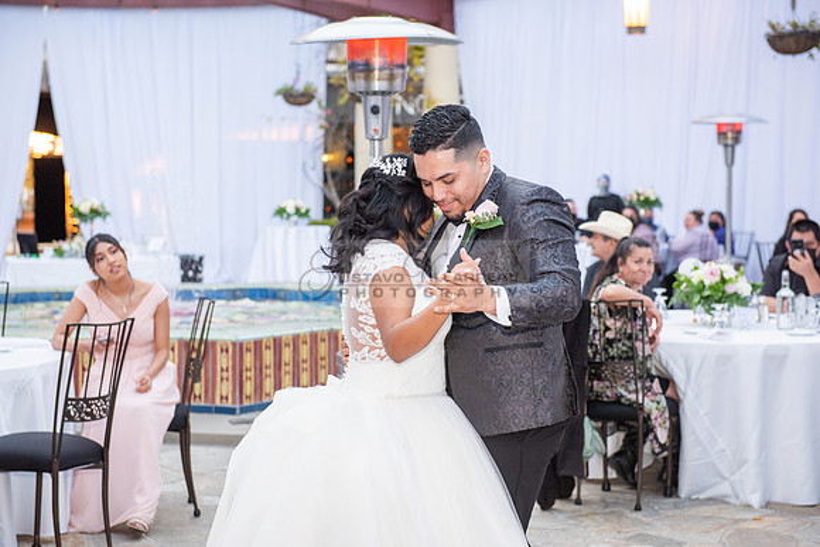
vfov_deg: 19.5
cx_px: 410
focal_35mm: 70
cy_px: 274
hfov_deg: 28.8
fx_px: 1595
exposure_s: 1/160
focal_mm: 70
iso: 800
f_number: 4
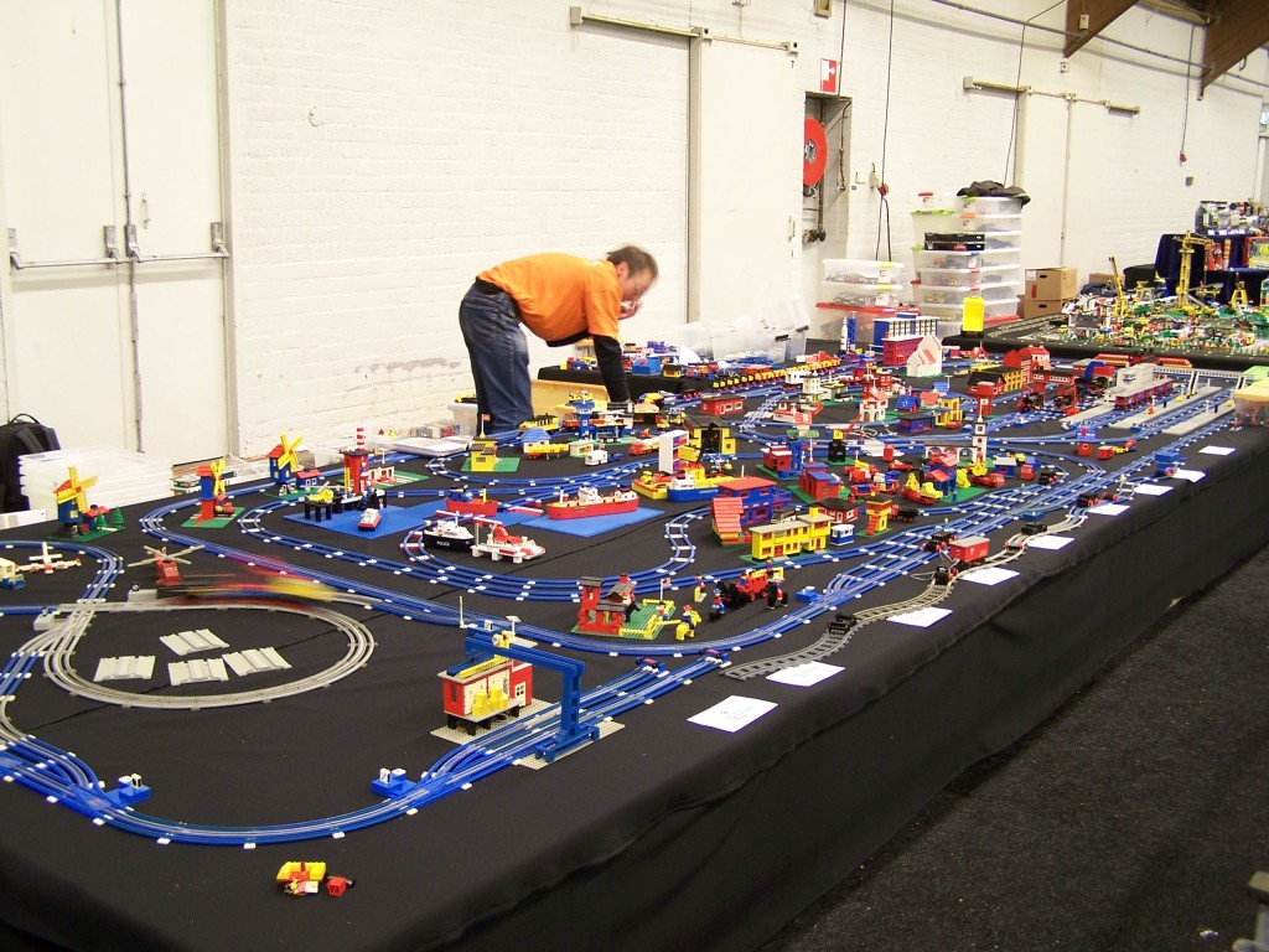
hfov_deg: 49.0
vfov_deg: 37.7
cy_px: 476
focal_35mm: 38
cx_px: 634
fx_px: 1393
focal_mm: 6.3
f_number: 2.8
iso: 80
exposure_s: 1/2
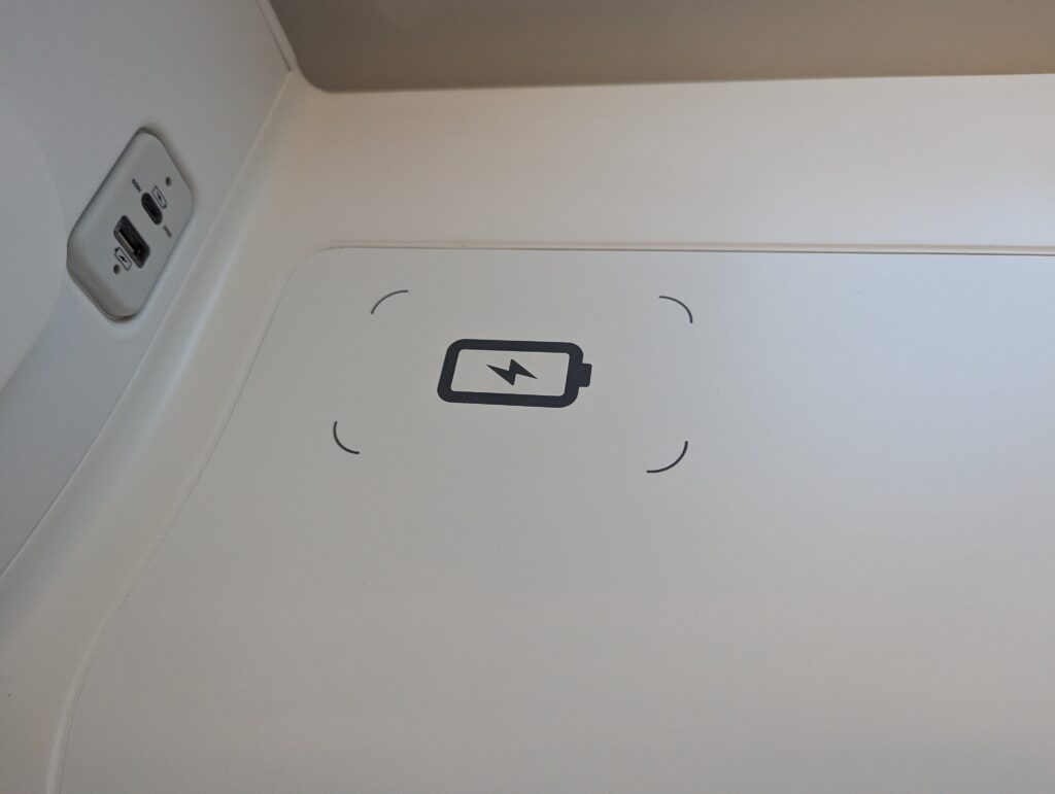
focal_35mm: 24
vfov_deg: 56.9
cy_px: 397
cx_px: 528
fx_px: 732
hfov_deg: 71.5
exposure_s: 1/379
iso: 580
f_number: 1.85
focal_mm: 6.81
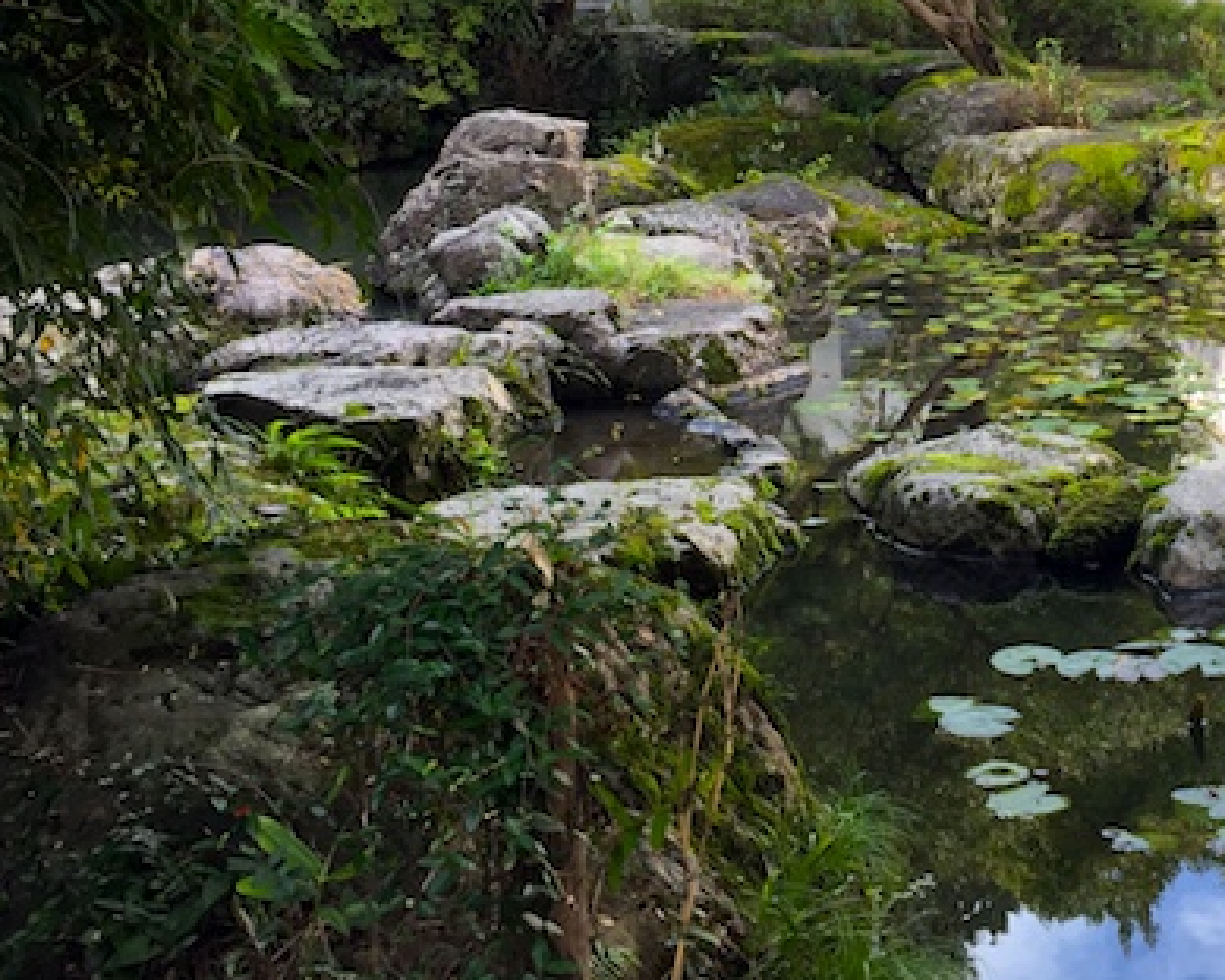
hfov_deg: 35.2
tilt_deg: -5.7
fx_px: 1849
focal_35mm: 51
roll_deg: +0.3
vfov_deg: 29.0
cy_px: 184
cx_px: 1017
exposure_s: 1/136
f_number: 2.2
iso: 32
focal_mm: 4.15
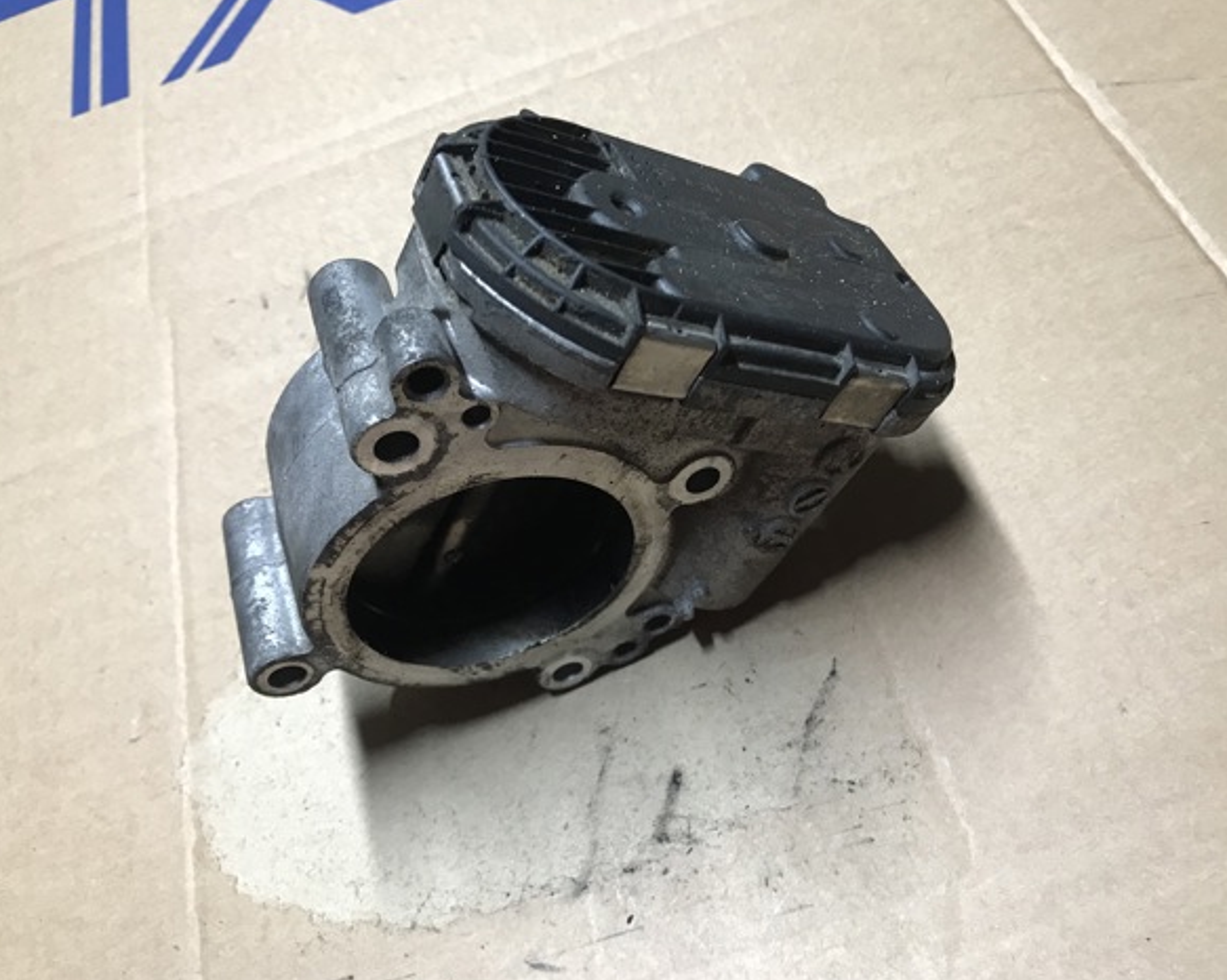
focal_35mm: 30
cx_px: 659
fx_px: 1089
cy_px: 497
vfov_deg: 48.5
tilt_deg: -56.6
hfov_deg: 58.7
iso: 40
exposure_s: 1/20
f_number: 1.8
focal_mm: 3.99
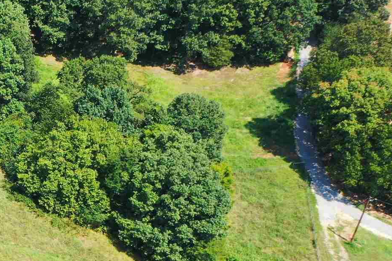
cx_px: -253
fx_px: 1013
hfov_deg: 18.5
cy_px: 267
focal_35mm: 93
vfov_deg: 14.5
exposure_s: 1/800
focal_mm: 10.26
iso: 100
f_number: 2.8
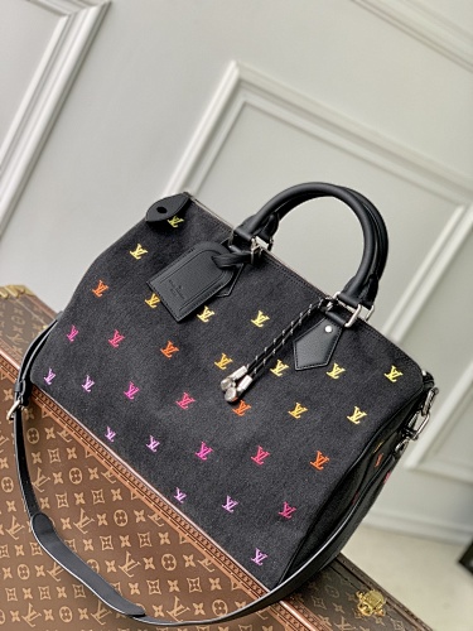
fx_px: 947
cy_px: 316
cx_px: 236
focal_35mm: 52
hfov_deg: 28.0
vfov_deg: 36.8
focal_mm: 6
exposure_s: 1/122
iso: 50
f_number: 2.4
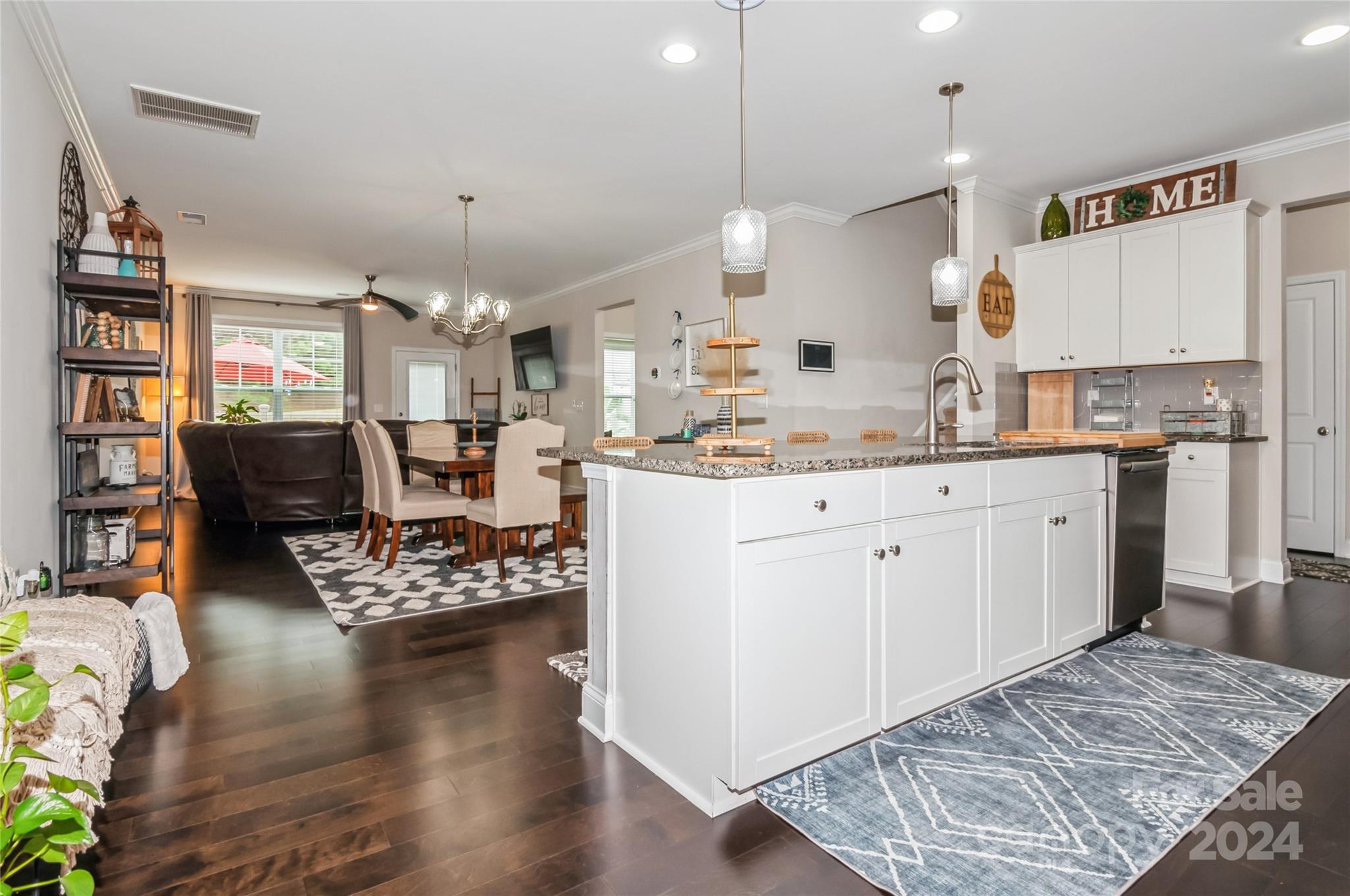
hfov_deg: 95.1
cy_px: 448
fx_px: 618
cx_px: 675
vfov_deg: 71.9
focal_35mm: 16
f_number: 8
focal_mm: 11
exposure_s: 1/13
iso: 200
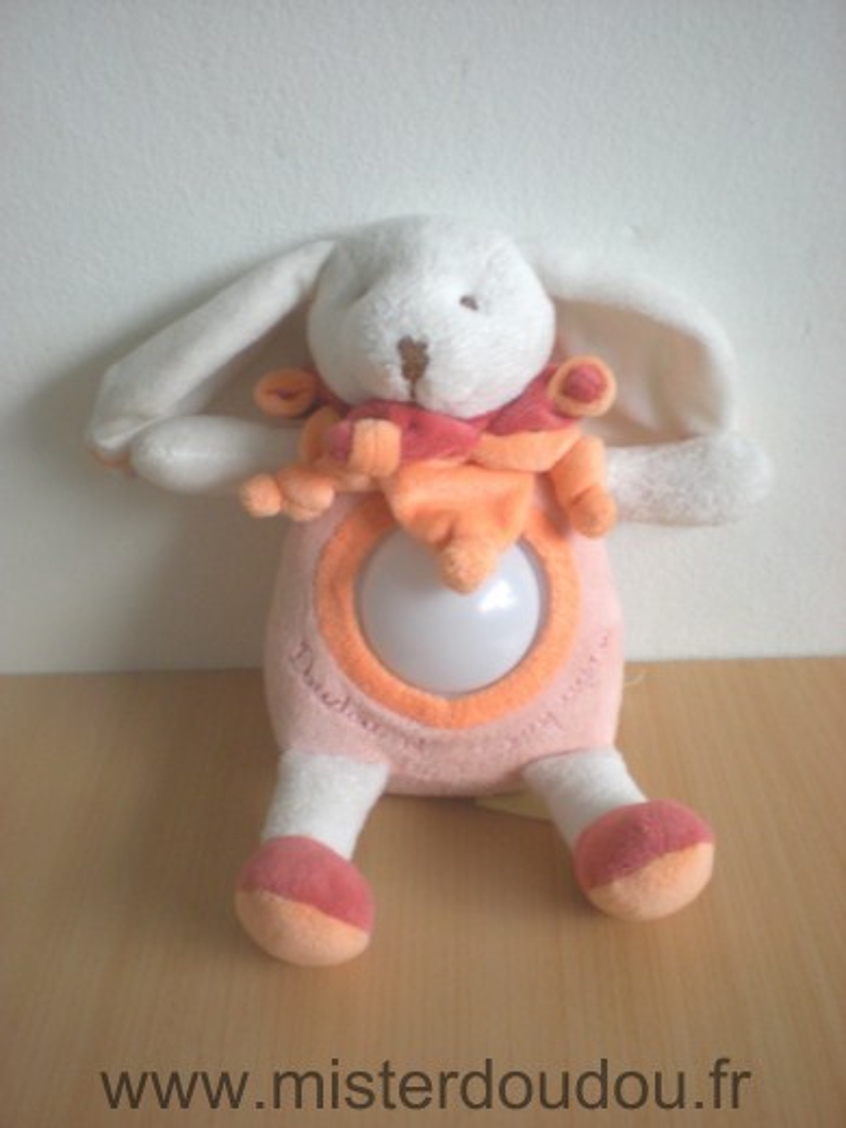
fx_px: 1238
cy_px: 564
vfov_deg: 49.0
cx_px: 423
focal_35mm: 38
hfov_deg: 37.7
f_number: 3.1
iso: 200
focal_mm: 6.3
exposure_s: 1/30.2
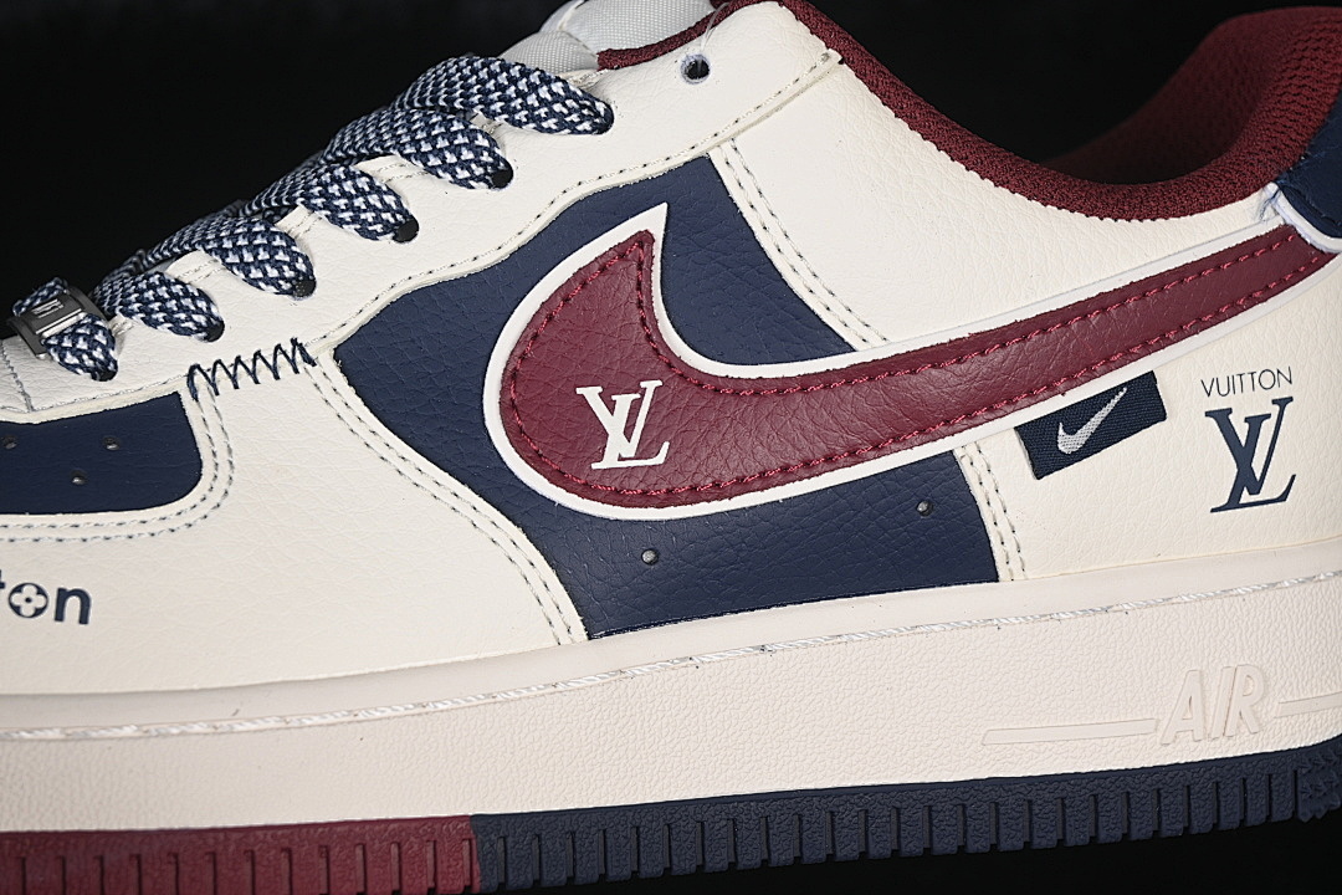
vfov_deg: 18.2
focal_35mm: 75
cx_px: 671
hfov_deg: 27.0
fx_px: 2796
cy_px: 448
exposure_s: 1/80
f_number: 7.1
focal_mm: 50
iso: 160
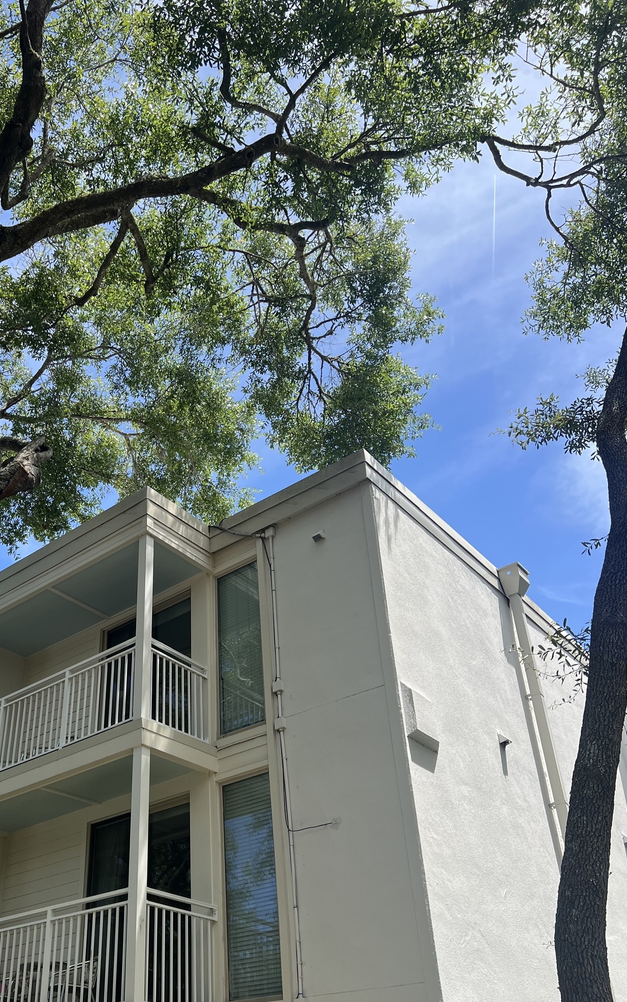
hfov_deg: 37.6
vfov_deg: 57.9
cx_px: 180
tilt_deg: +34.4
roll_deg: -1.3
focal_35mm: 33
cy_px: 573
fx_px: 902
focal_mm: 5.7
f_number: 1.5
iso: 50
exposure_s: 1/2299
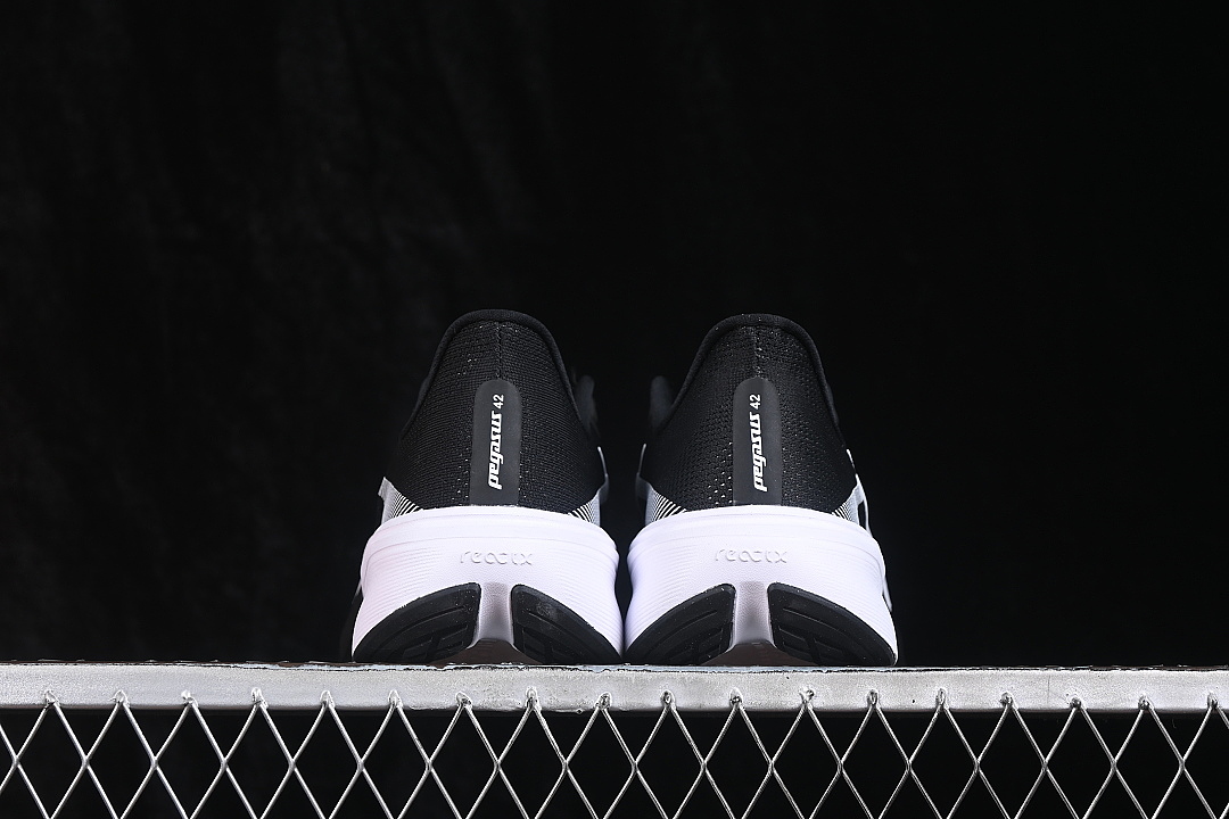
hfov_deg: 27.0
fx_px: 2560
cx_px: 614
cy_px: 410
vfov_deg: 18.2
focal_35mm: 75
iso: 160
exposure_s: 1/60
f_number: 6.3
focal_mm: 50
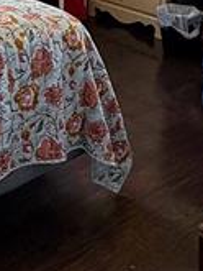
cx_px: 44
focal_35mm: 65
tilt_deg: -7.7
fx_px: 508
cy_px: -64
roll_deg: -0.3
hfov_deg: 22.3
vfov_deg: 26.2
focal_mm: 2.22
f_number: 2.2
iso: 160
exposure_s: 1/120
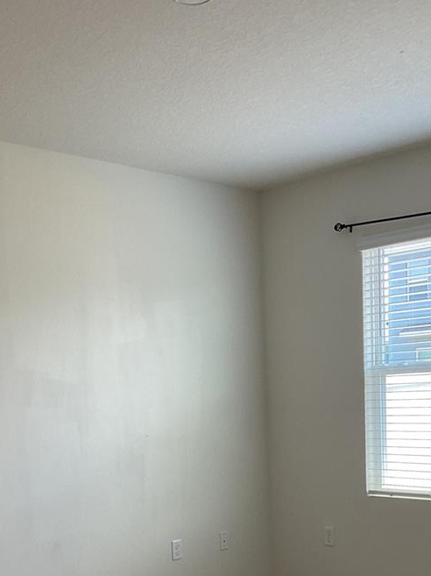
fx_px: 881
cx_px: 208
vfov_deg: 34.9
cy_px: 468
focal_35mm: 53
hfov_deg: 27.5
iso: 50
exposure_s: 1/120
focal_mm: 3
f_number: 1.8
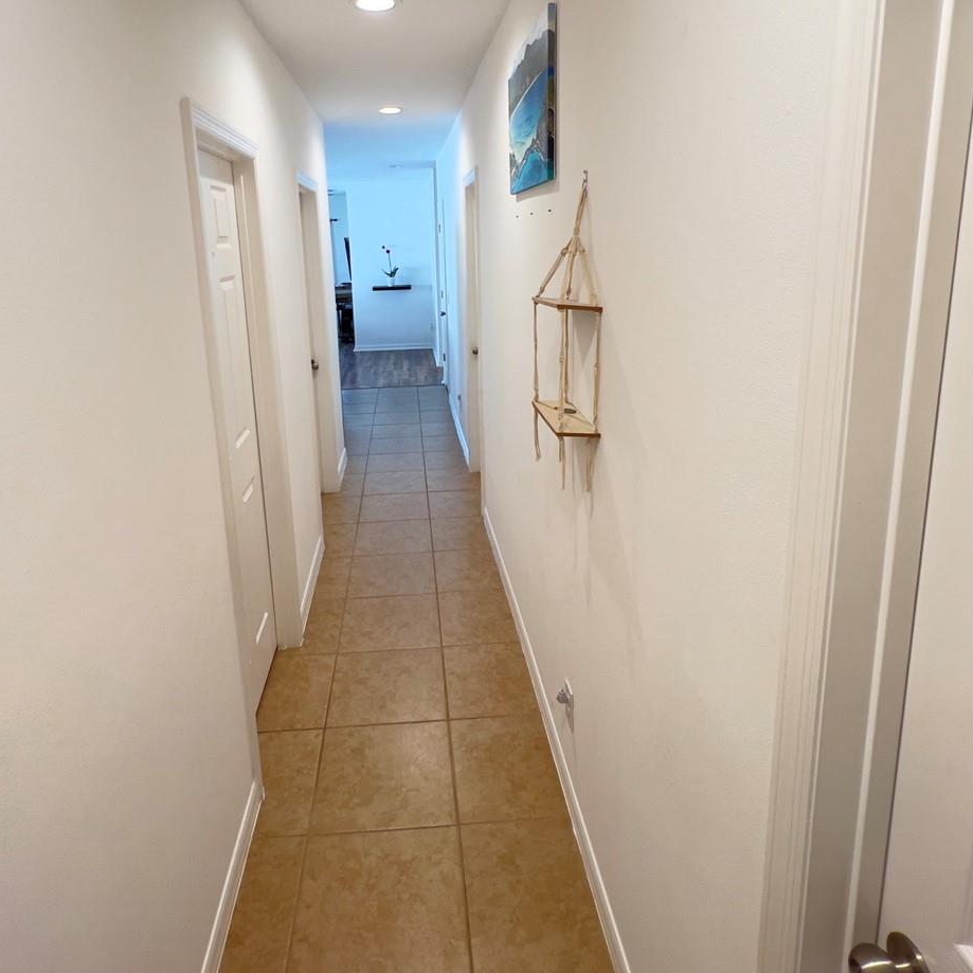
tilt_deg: -12.1
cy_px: 380
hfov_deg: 74.6
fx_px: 636
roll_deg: +1.6
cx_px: 437
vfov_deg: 73.9
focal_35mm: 20
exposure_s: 1/60
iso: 125
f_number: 1.8
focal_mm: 1.57
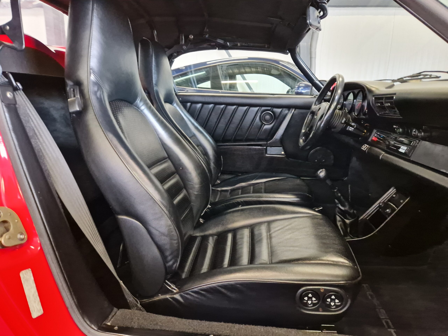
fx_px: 298
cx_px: 224
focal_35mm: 23
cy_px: 168
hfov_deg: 73.9
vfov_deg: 58.9
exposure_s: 1/50
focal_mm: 5.4
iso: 640
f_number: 1.8
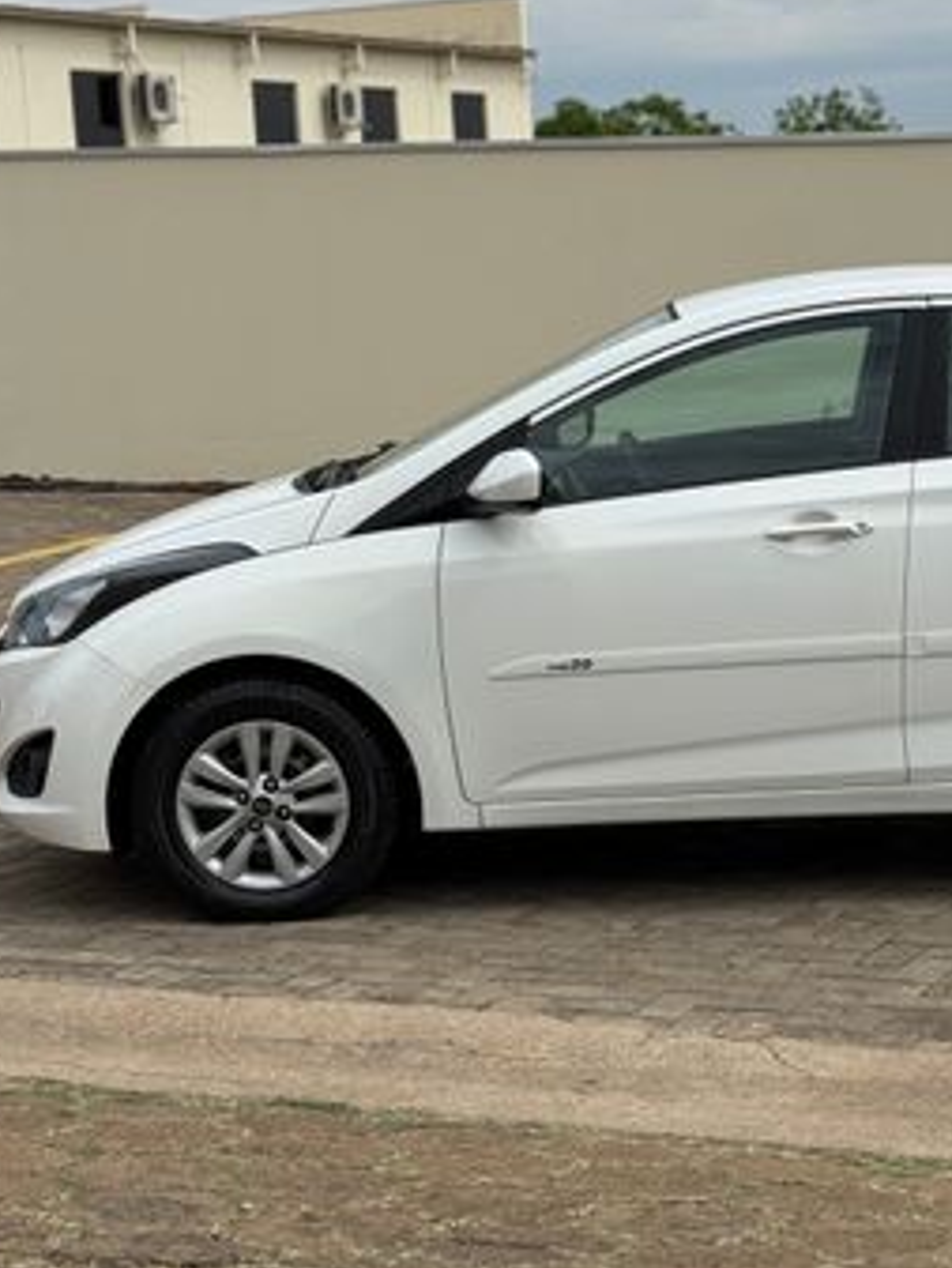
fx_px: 2455
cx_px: 764
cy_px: 621
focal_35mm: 67
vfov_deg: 29.0
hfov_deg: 21.7
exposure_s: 1/7874
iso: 64
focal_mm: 6.76
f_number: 1.78
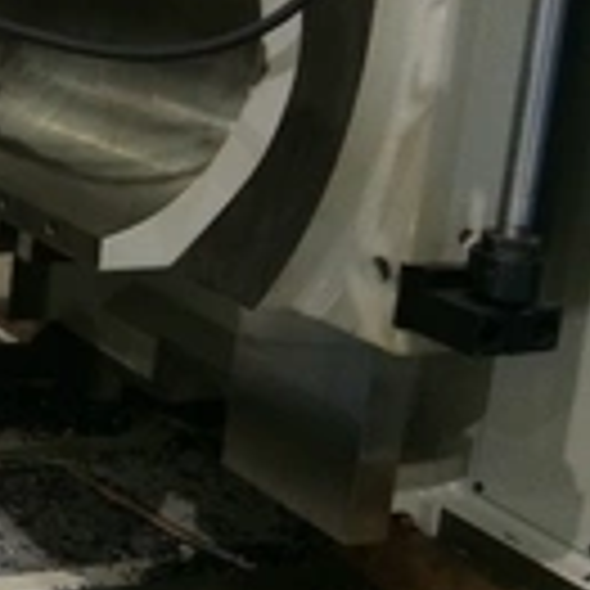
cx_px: -302
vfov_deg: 21.1
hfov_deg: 18.8
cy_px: 108
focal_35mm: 81
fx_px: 1562
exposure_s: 1/30
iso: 250
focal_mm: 4.12
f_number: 2.2
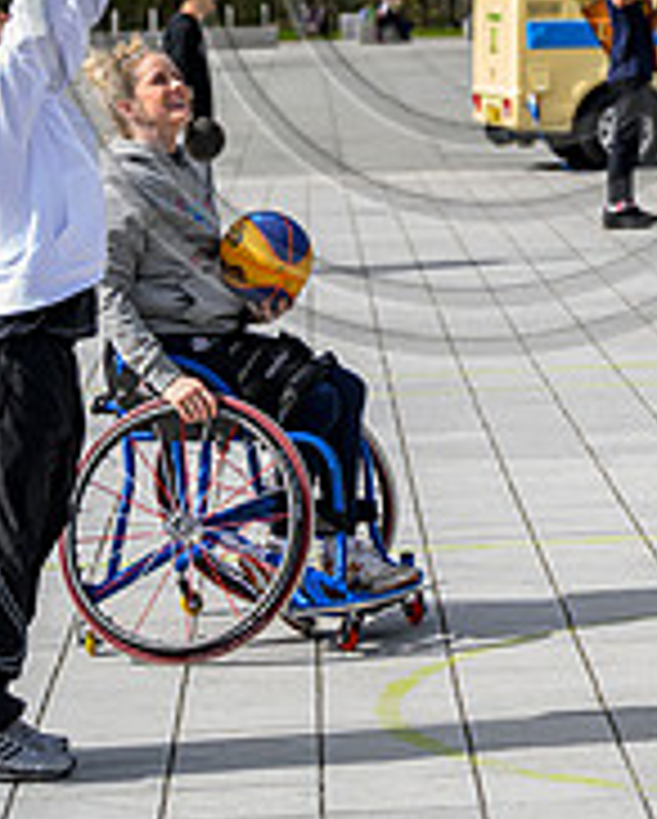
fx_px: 3931
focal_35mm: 162
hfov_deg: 9.5
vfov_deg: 11.7
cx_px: 468
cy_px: -94
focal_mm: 70
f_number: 3.5
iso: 400
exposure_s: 1/3200
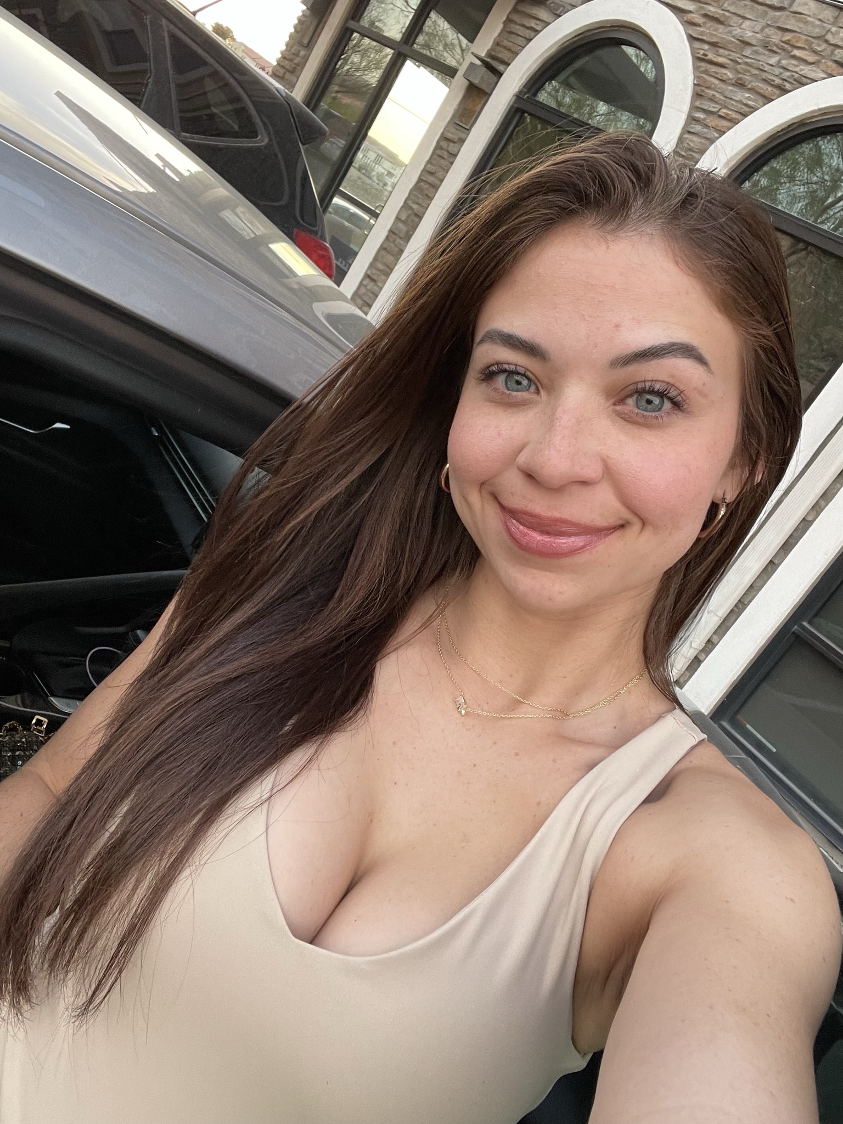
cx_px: 422
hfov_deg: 46.8
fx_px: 974
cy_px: 562
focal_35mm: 30
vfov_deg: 60.0
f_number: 2.2
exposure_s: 1/60
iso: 100
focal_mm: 2.71
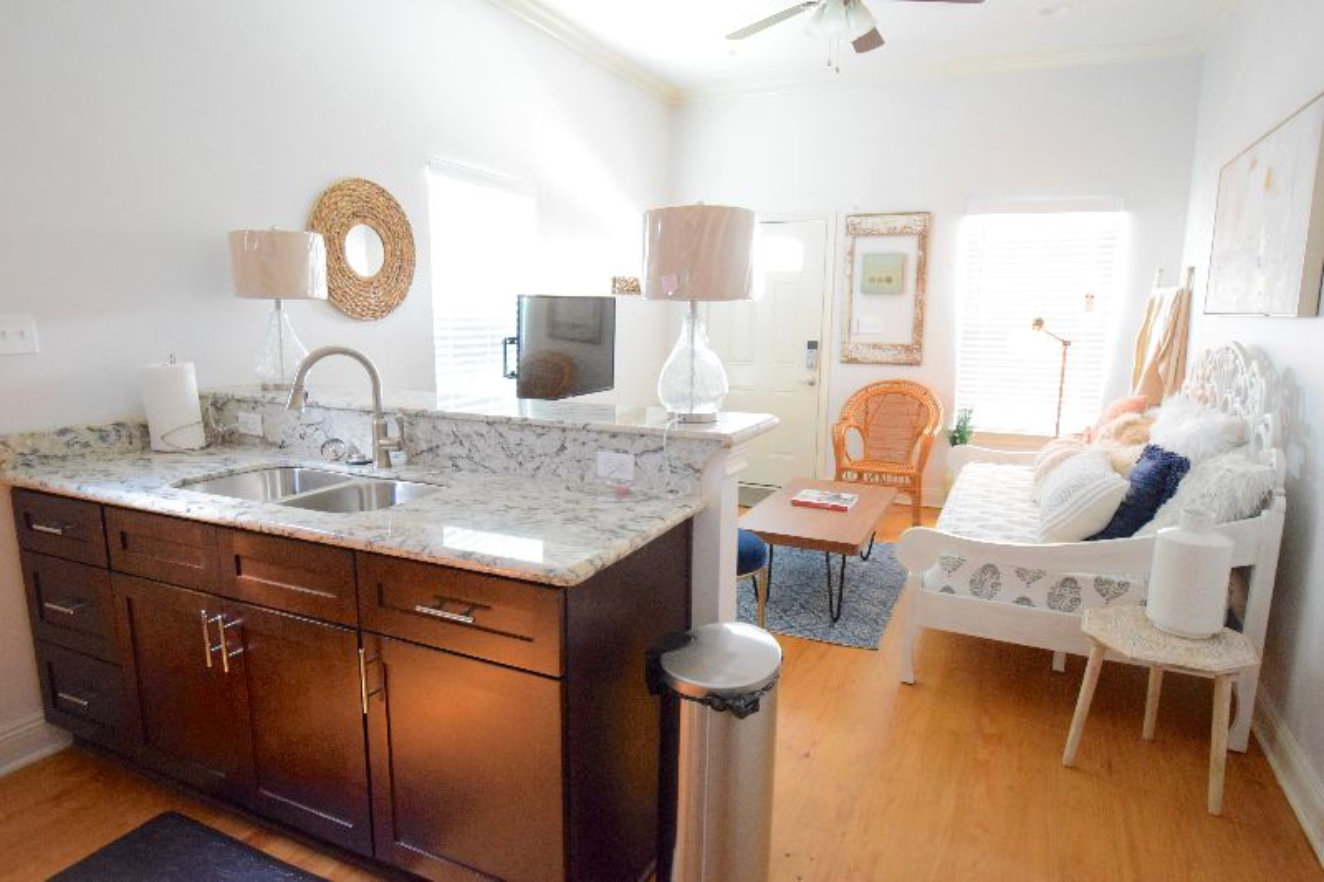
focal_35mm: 21
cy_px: 441
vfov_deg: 59.5
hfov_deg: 81.2
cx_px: 662
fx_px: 772
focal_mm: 14
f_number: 4
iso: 6400
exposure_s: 1/50
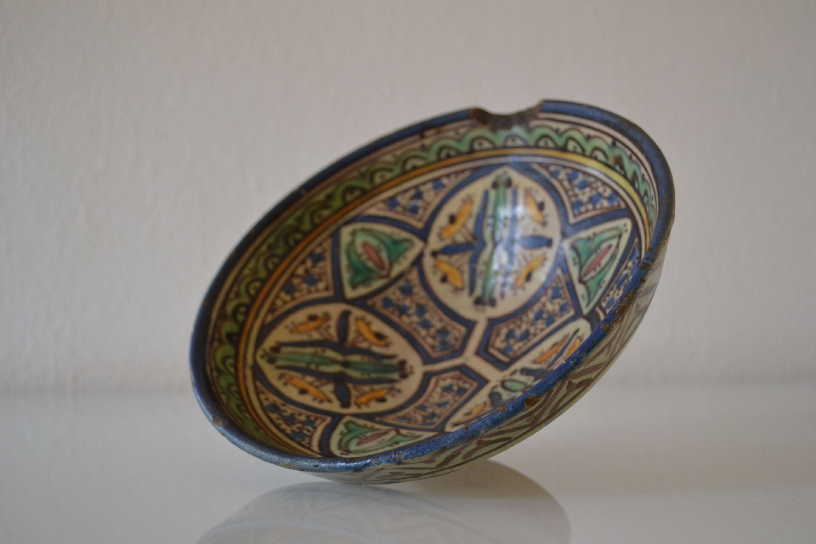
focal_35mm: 39
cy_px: 272
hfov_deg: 49.6
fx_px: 884
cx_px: 408
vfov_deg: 34.2
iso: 400
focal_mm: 26
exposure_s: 1/60
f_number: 4.2
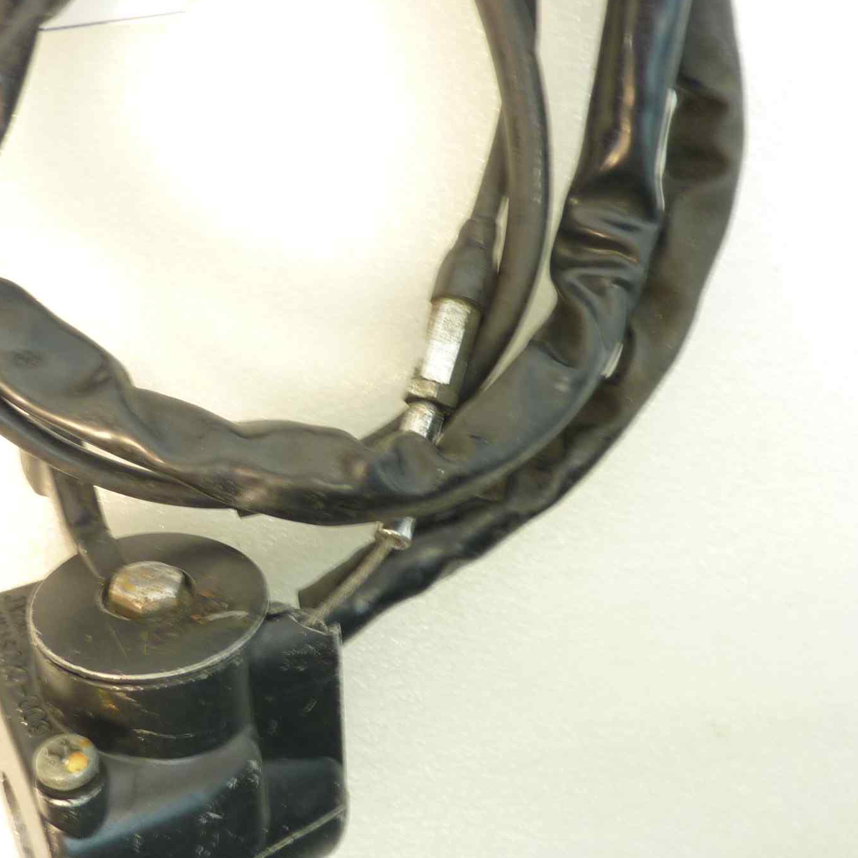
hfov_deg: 39.0
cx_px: 222
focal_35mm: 42
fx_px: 1178
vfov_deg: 40.0
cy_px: 482
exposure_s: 1/10
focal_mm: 4.1
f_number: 3.3
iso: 80
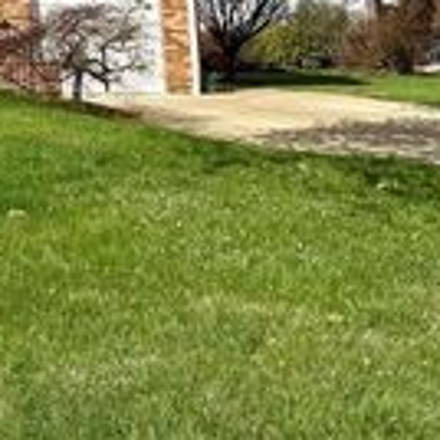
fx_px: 1136
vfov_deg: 20.2
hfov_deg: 19.9
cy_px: -123
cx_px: -148
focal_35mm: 79
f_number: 1.78
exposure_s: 1/6173
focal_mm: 6.76
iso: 80
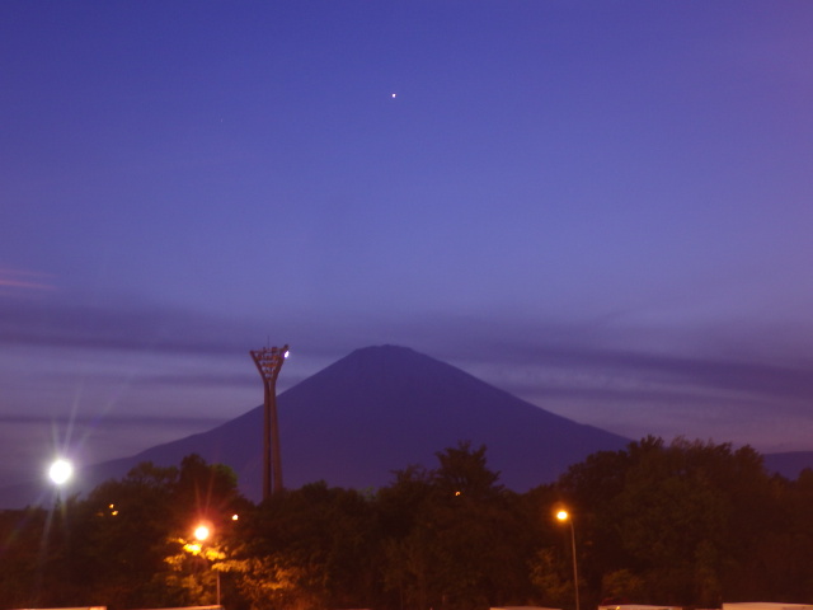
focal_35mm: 62
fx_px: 1456
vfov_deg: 23.7
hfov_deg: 31.2
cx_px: 406
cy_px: 305
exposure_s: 4
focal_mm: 11
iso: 125
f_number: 4.9
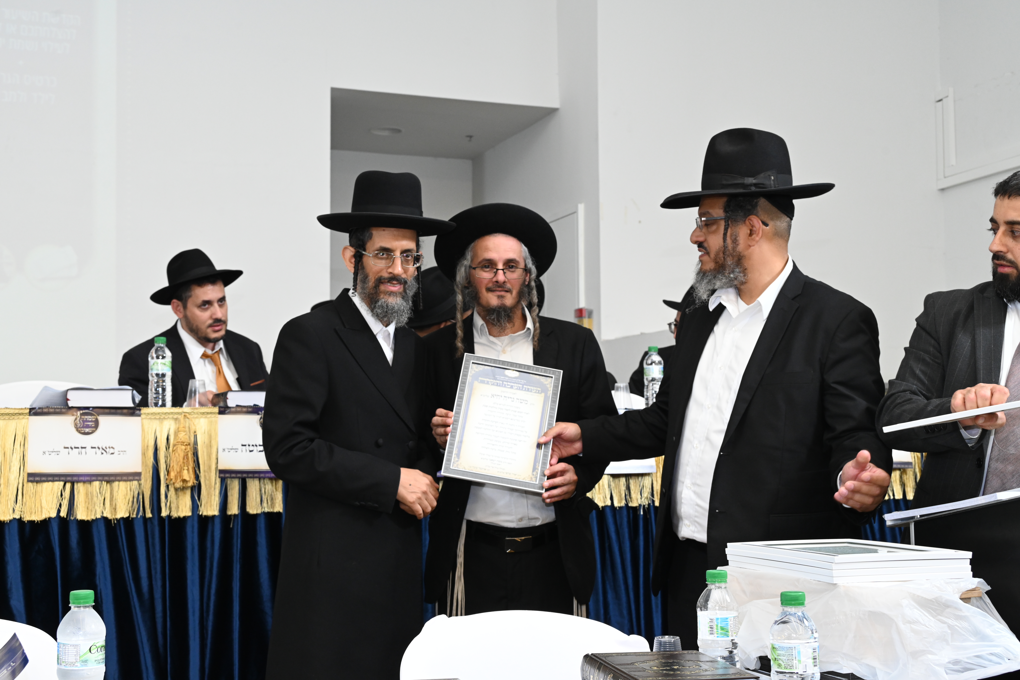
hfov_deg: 44.5
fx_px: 1247
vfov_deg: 30.5
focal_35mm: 44
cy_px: 340
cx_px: 510
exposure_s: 1/125
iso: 1600
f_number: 9
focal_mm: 44
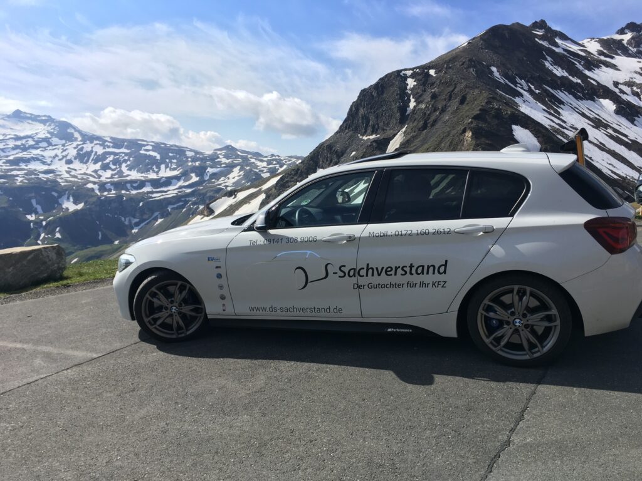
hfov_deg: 61.7
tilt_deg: -5.5
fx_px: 538
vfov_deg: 48.2
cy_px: 240
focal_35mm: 29
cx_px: 321
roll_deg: -3.0
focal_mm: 4.15
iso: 25
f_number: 2.2
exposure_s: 1/1479
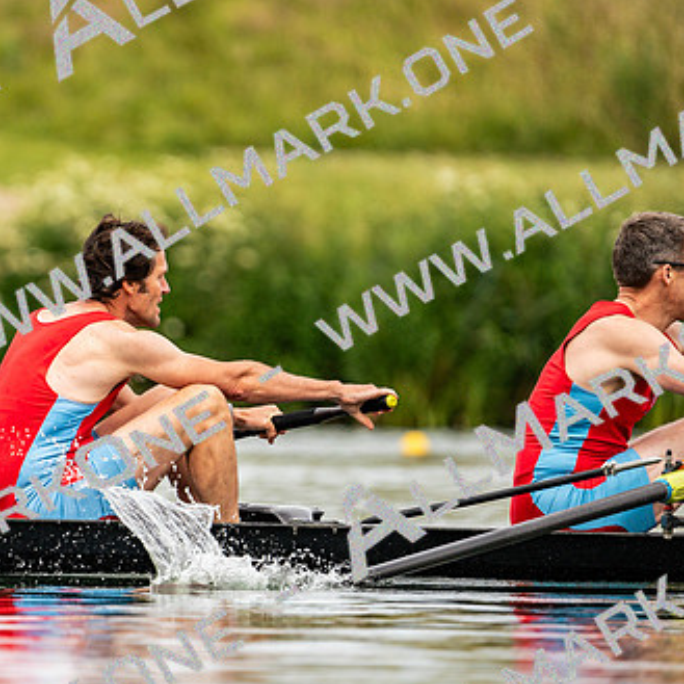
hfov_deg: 2.0
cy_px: 386
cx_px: 164
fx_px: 19896
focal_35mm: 890
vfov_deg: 2.0
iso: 320
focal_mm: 594
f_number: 6.3
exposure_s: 1/2000
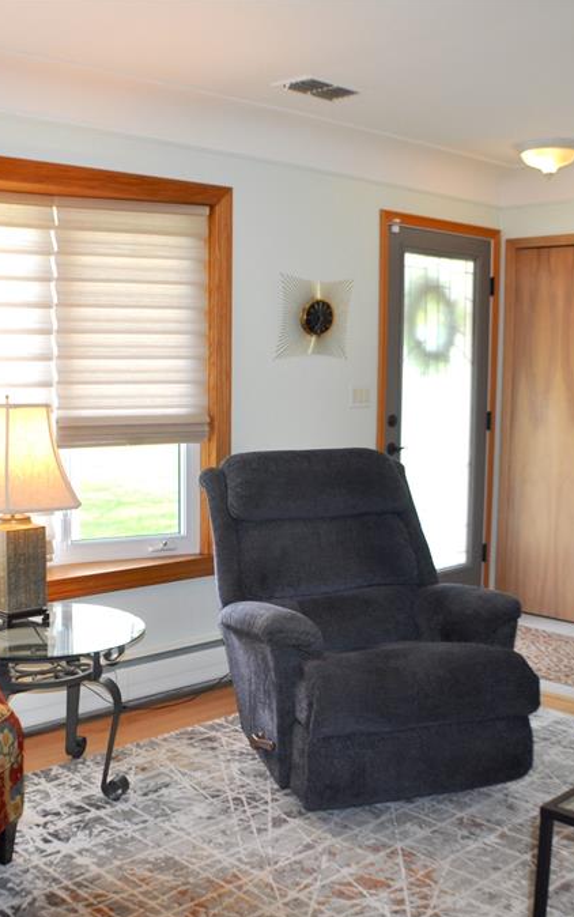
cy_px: 460
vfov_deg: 39.6
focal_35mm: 51
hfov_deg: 25.2
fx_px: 1275
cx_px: 180
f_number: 4
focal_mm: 22
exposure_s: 1/125
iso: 360
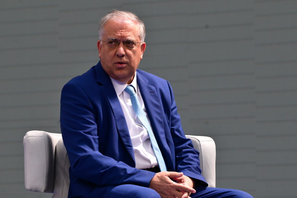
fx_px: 1667
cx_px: 148
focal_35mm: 202
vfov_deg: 6.8
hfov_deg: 10.2
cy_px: 99
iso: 640
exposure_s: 1/640
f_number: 8
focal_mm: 135
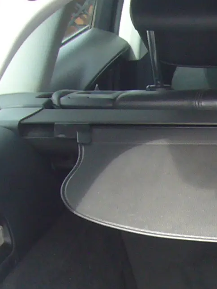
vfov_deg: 15.2
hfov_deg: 11.1
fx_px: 1019
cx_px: 430
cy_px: 408
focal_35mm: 122
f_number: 2.8
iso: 80
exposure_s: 1/100
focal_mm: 4.6
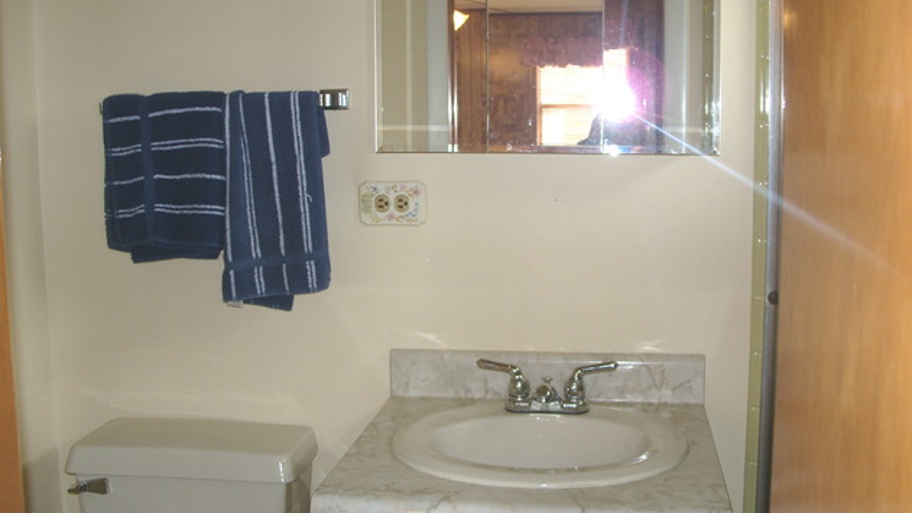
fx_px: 1016
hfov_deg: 48.4
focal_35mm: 42
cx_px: 461
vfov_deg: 28.3
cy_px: 224
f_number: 2.8
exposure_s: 1/40
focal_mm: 7.8
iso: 80
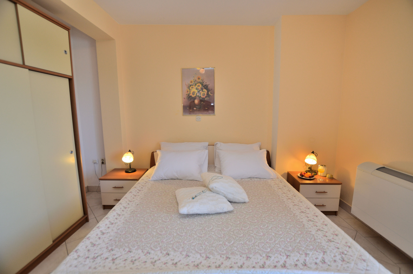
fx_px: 172
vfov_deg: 77.1
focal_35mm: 15
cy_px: 137
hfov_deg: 100.5
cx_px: 206
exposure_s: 1/60
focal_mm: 10
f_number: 4
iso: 200
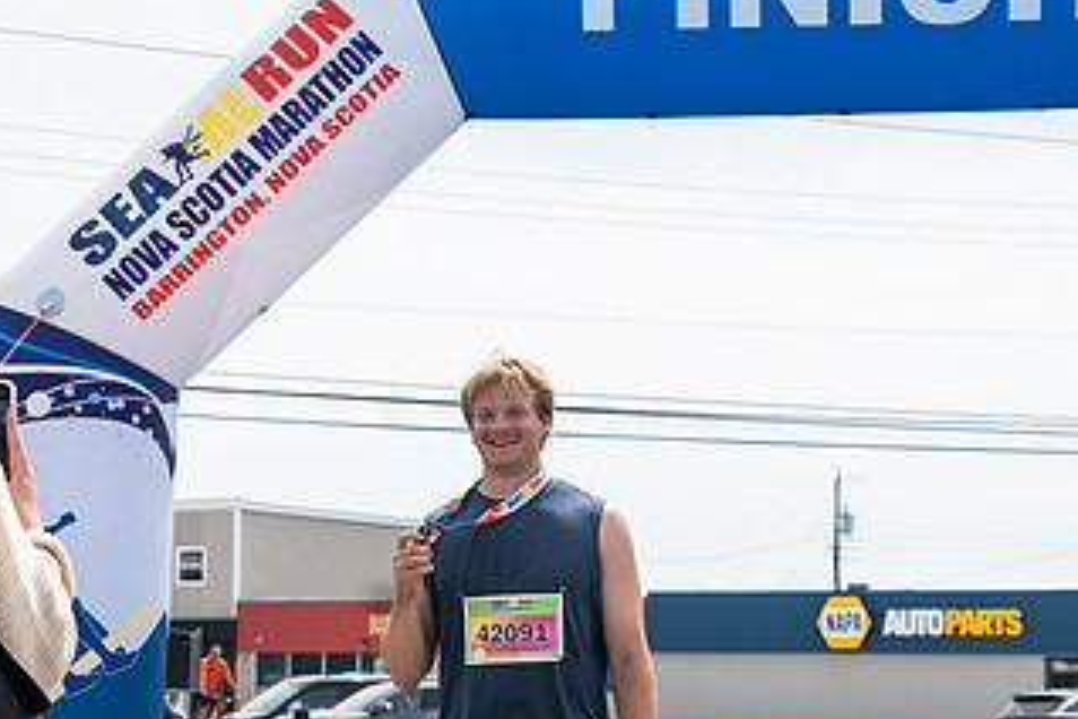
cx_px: 488
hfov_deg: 18.9
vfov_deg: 12.7
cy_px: 433
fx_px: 3234
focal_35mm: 108
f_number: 4
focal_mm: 48
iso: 800
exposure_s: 1/4000
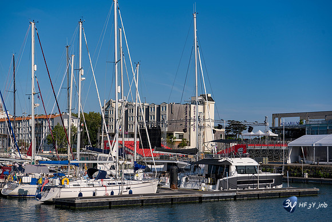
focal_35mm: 65
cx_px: 166
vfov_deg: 20.9
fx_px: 600
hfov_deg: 31.0
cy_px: 111
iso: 64
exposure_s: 1/1000
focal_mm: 65
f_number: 6.3
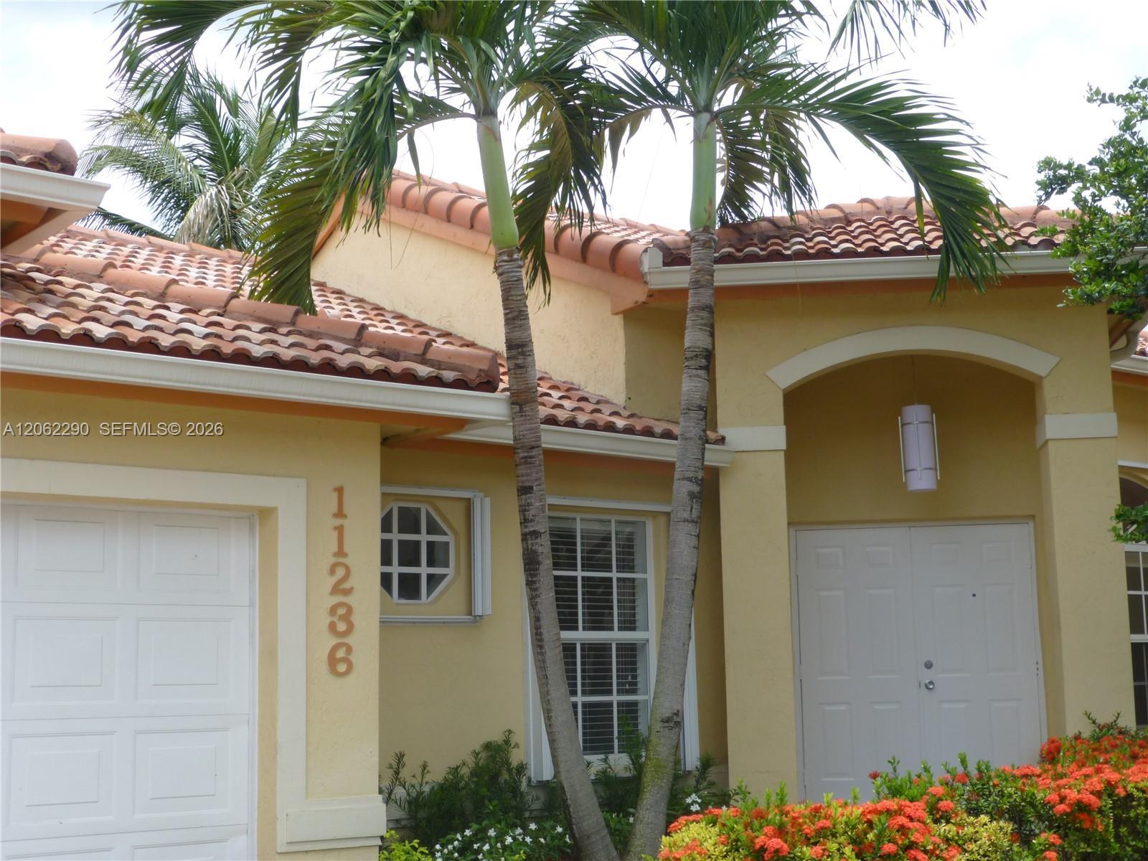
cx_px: 574
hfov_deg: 40.4
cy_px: 430
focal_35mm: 47
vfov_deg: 30.9
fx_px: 1559
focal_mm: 8.5
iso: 100
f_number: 4.2
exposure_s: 1/320
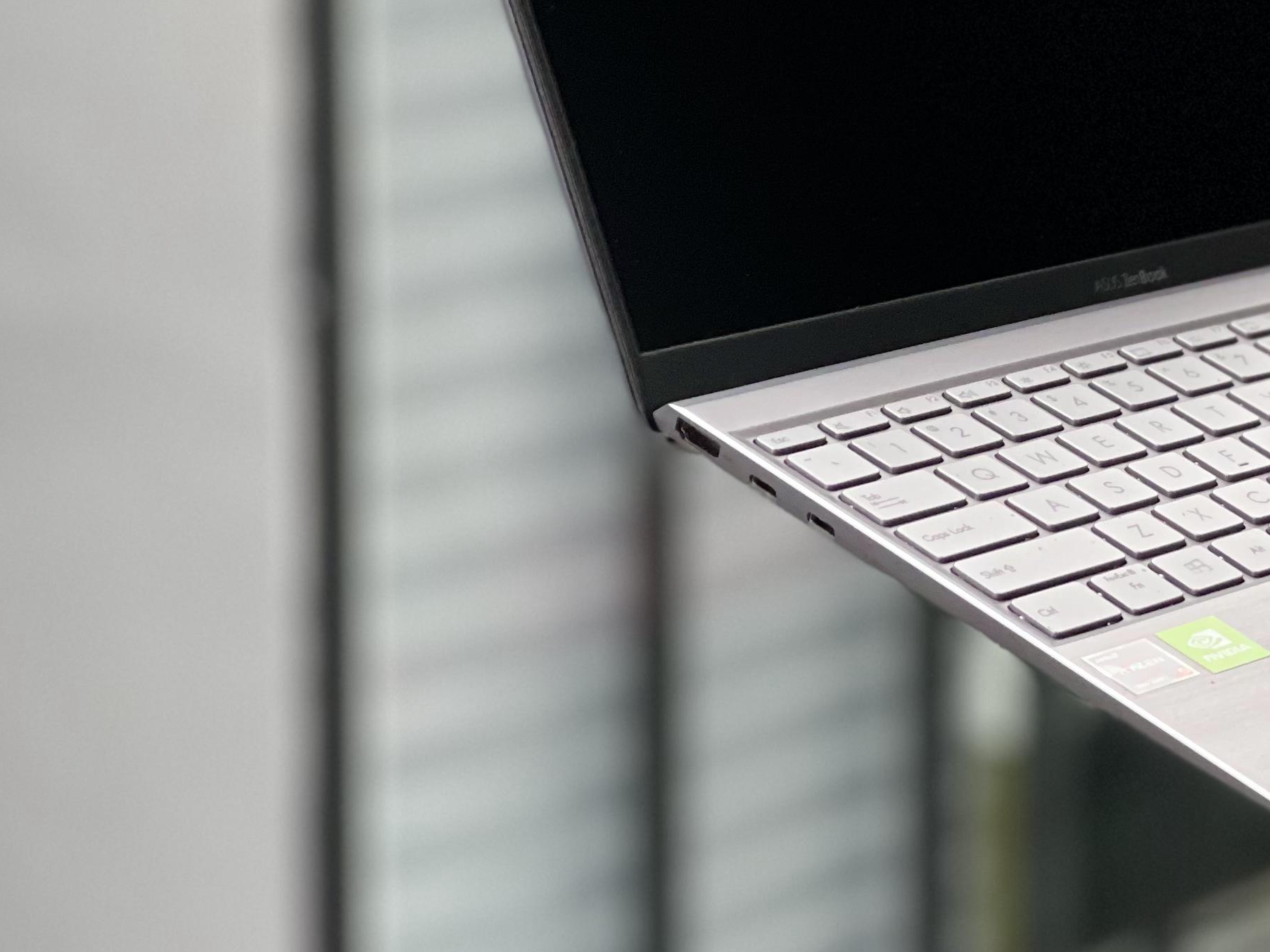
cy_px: 153
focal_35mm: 143
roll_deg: -0.4
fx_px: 5245
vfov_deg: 10.3
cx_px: 1354
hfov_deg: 13.6
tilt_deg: -6.9
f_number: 2.2
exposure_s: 1/121
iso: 200
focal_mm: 7.5
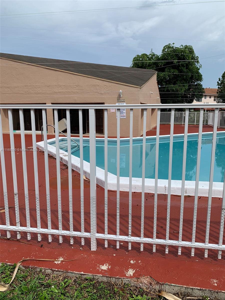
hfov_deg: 53.1
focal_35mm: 26
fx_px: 225
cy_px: 150
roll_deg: -0.3
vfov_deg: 67.3
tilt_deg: -10.3
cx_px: 112
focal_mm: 4.25
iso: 25
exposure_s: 1/3086
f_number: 1.8
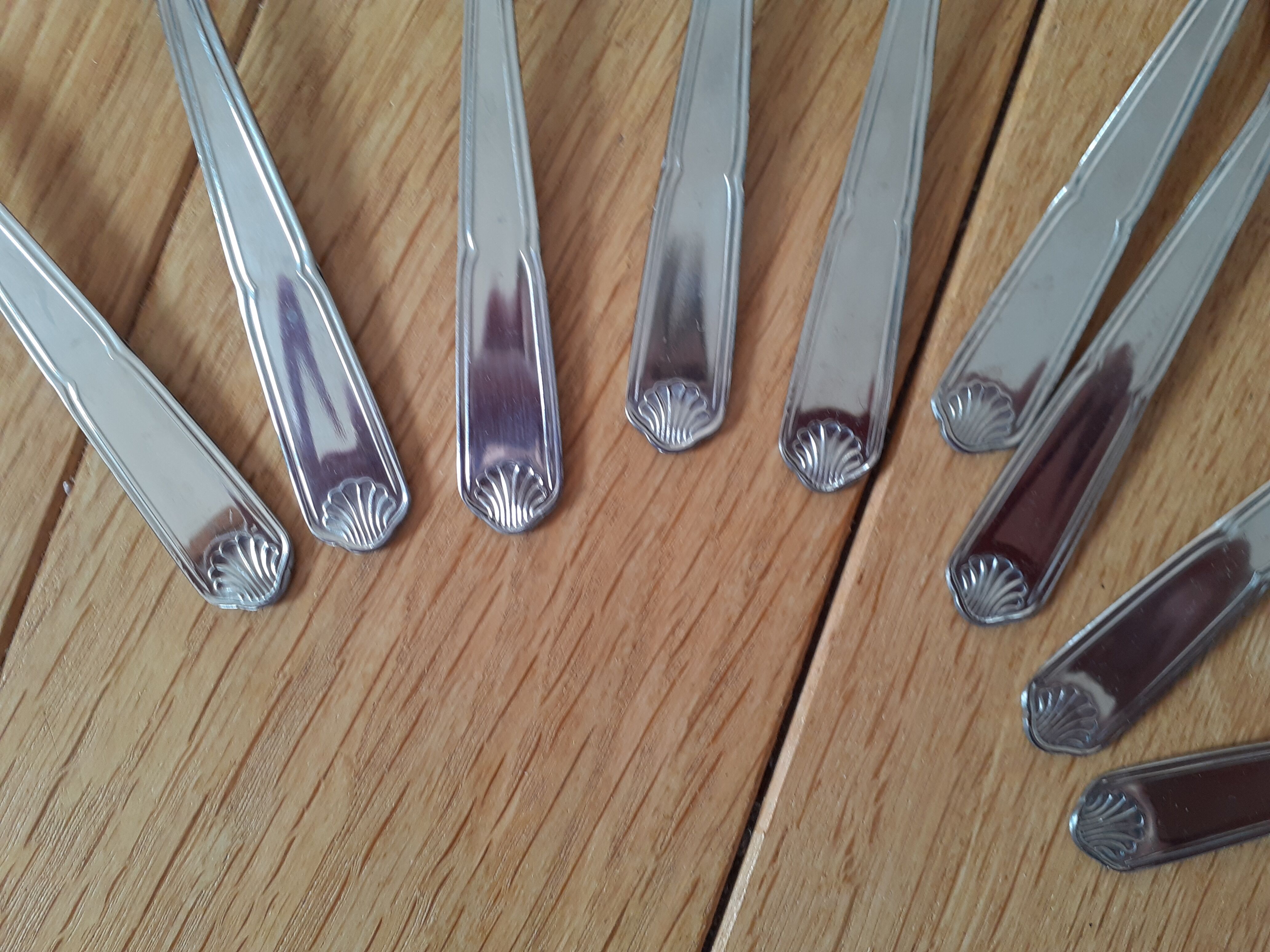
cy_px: 476
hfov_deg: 65.3
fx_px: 991
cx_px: 635
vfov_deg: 51.4
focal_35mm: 27
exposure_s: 1/50
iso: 50
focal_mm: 3.6
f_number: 1.9
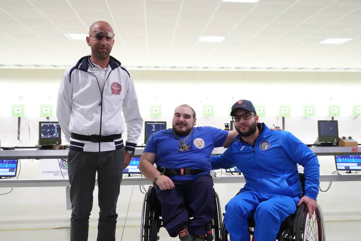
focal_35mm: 35
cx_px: 180
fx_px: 351
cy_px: 120
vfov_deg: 37.9
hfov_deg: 54.4
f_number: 10
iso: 6400
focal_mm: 35
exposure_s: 1/50
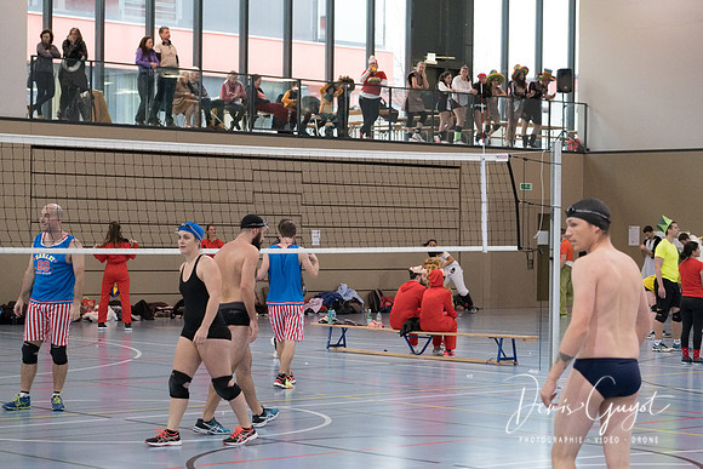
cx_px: 422
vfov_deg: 15.2
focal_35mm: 90
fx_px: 1759
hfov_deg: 22.6
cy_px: 252
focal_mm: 50
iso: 6400
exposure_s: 1/400
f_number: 2.8
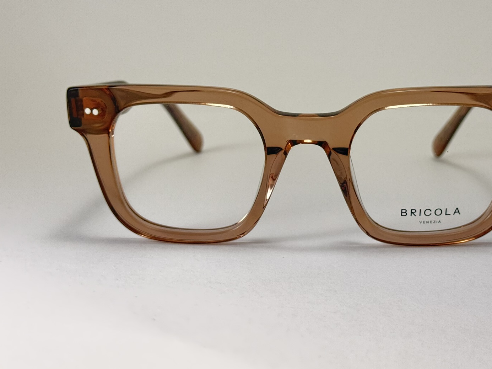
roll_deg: -0.5
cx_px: 304
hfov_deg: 27.3
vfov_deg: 20.7
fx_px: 1009
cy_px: 156
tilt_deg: -9.1
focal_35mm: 71
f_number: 1.78
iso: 64
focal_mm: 6.76
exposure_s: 1/148
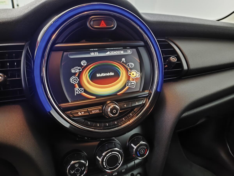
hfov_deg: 69.4
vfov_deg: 54.9
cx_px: 117
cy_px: 88
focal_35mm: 25
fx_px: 169
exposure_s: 1/11
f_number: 1.7
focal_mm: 4.71
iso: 1600
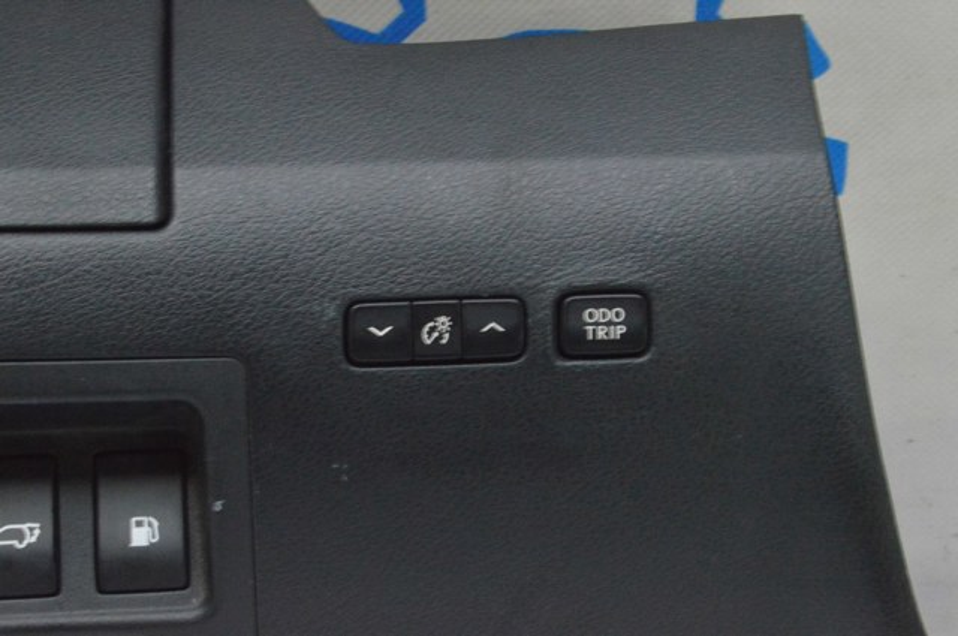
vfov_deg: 16.5
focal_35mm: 82
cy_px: 318
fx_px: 2193
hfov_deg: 24.6
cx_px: 479
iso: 6400
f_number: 20
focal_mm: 55
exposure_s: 1/15
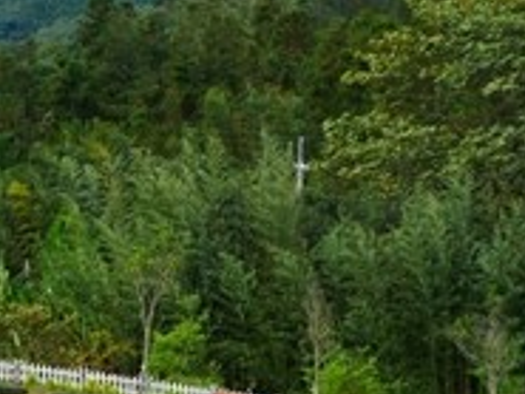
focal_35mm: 428
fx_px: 6495
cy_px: 544
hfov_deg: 4.6
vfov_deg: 3.5
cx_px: -287
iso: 200
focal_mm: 66
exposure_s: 1/320
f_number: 4.6
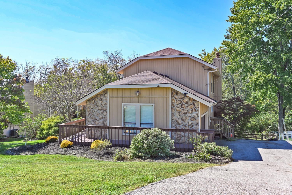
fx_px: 243
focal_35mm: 30
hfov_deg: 61.9
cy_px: 98
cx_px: 146
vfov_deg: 43.6
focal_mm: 30
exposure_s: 1/320
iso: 100
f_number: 6.3
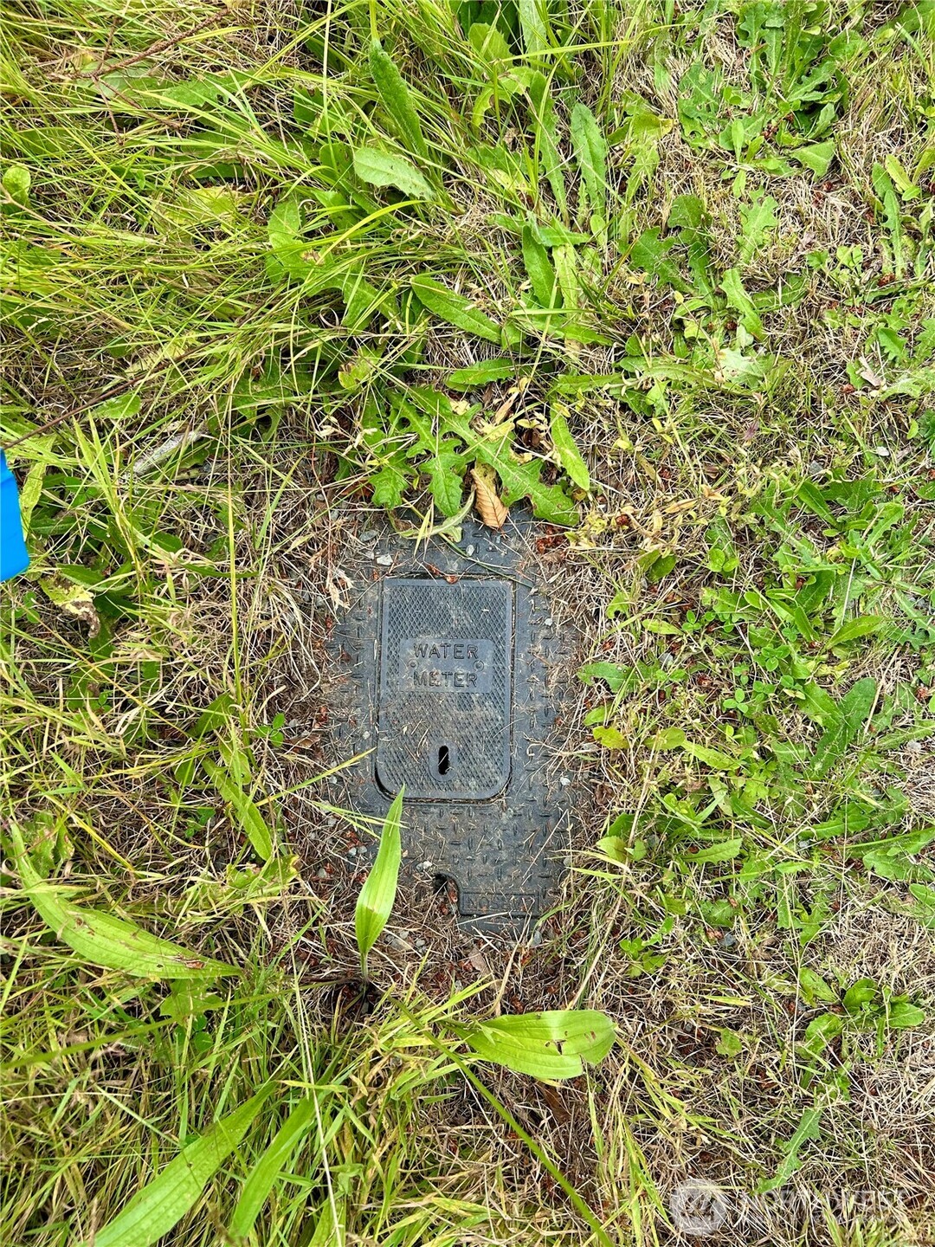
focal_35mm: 26
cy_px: 624
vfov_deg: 67.3
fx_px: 936
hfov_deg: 53.1
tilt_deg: -75.1
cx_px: 468
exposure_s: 1/521
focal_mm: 5.7
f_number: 1.5
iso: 50
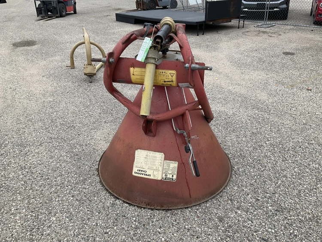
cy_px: 121
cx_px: 161
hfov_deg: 61.6
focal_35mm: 29
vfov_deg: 48.3
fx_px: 270
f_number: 1.8
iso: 25
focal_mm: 3
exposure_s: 1/375
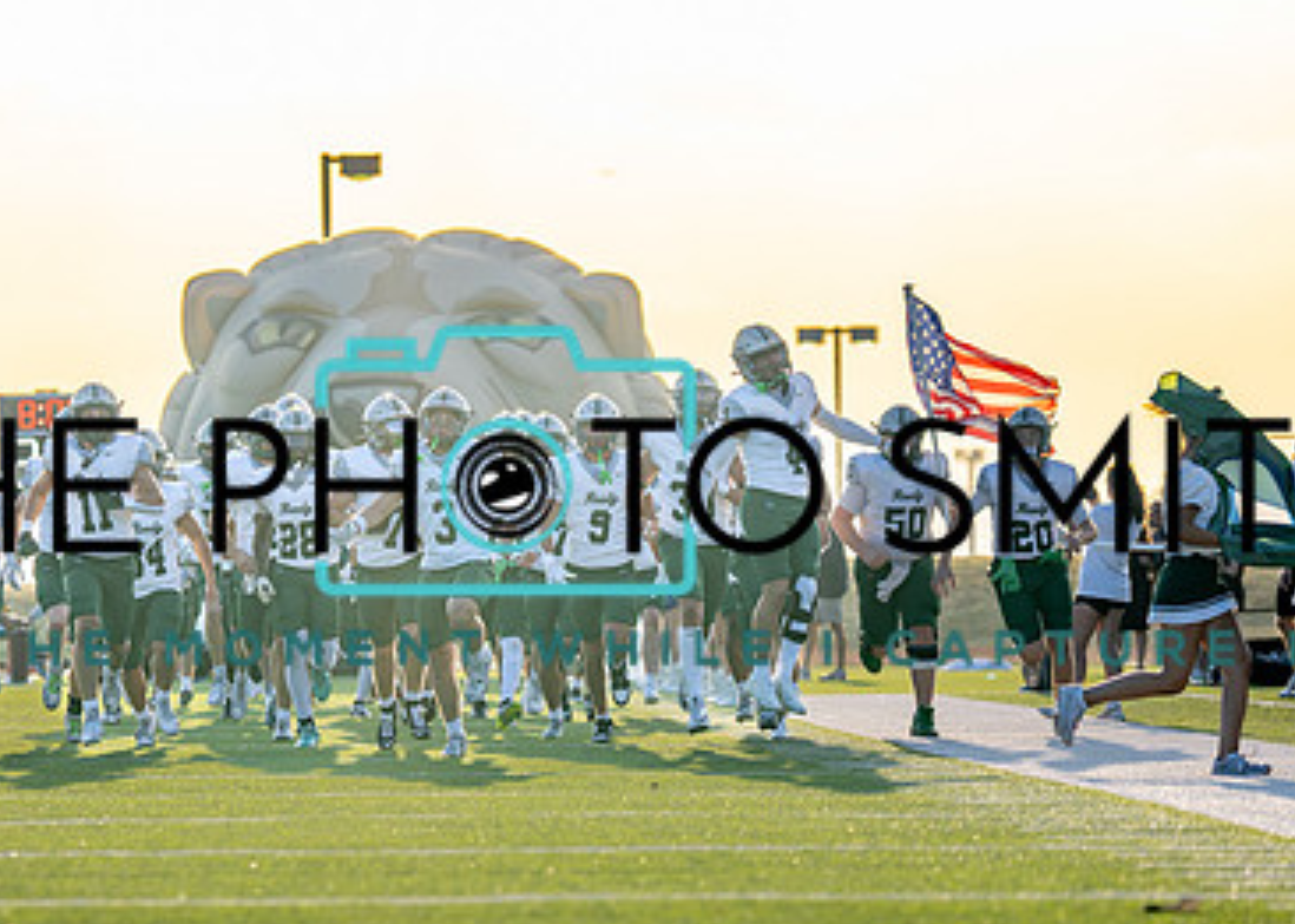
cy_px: 515
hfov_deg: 7.4
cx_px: 536
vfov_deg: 5.3
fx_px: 10035
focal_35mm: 273
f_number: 2.8
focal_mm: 129
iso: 320
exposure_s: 1/4000
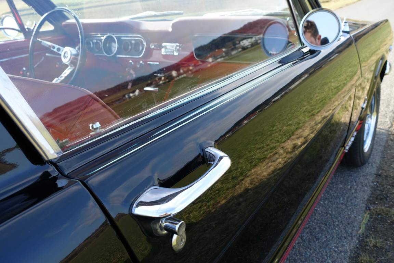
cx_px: 197
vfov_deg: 42.3
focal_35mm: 31
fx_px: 339
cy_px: 132
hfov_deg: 60.3
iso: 125
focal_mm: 11.45
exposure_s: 1/125
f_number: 4
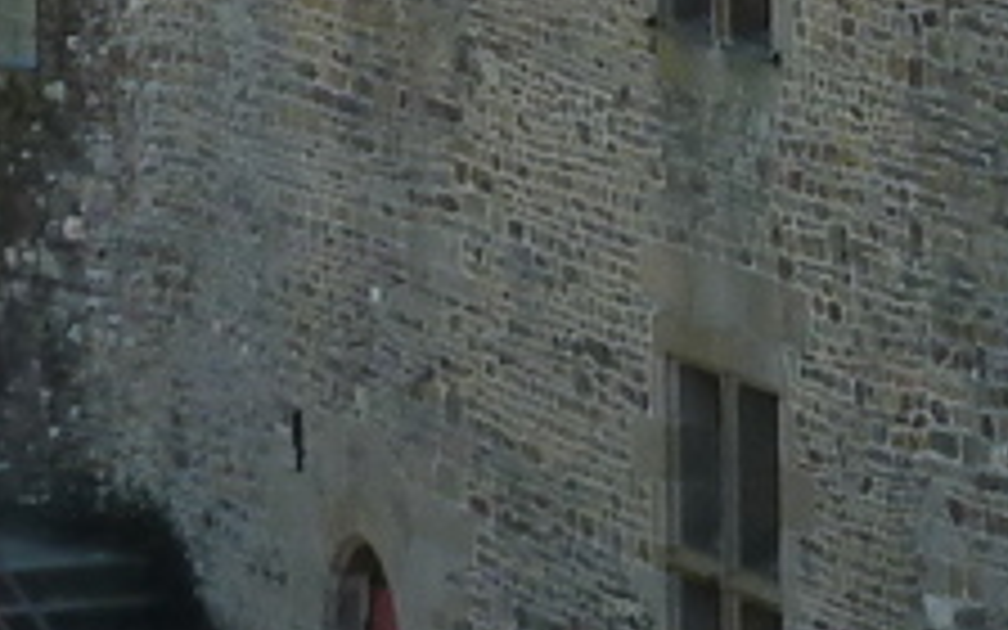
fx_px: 14065
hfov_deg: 4.1
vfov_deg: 2.5
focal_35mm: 512
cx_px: 896
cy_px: -914
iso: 125
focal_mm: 14.7
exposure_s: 1/320
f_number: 4.3
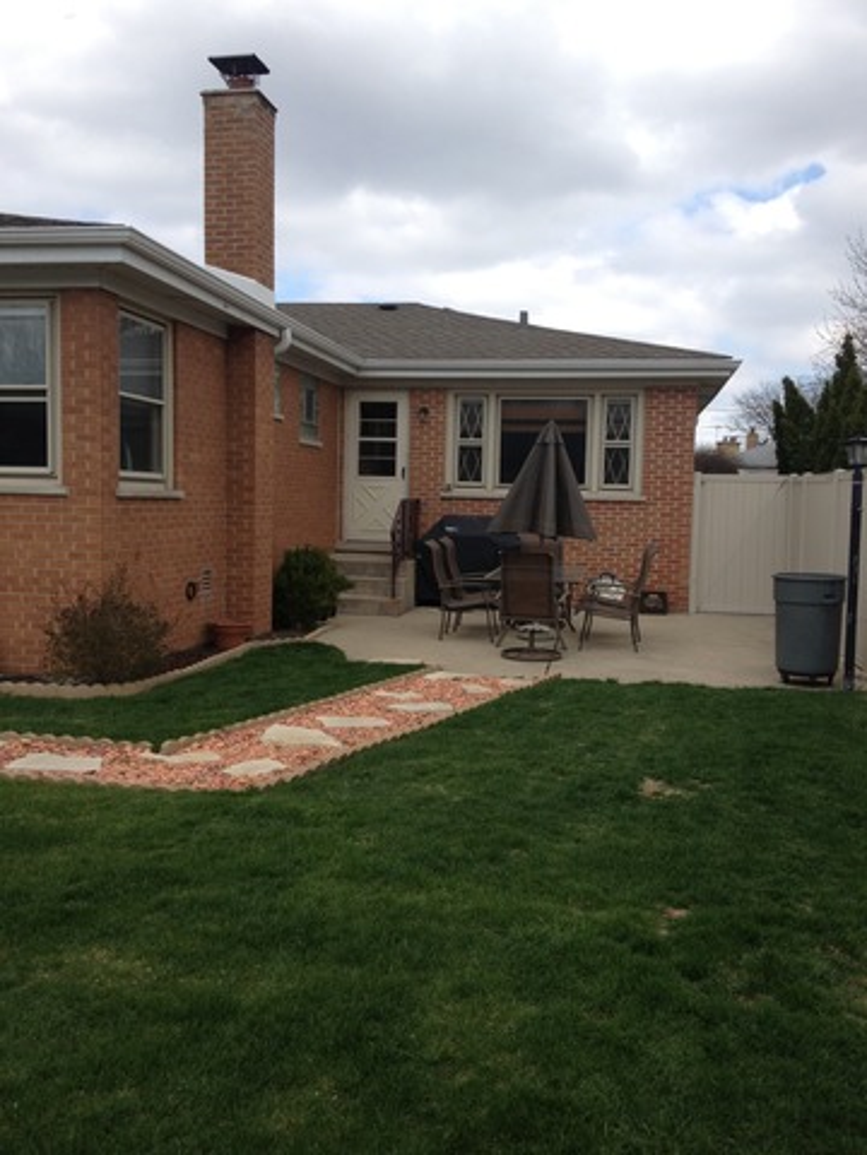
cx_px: 434
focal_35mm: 35
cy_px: 578
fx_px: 1169
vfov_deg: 52.6
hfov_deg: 40.7
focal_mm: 4.28
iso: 50
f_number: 2.4
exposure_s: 1/1104
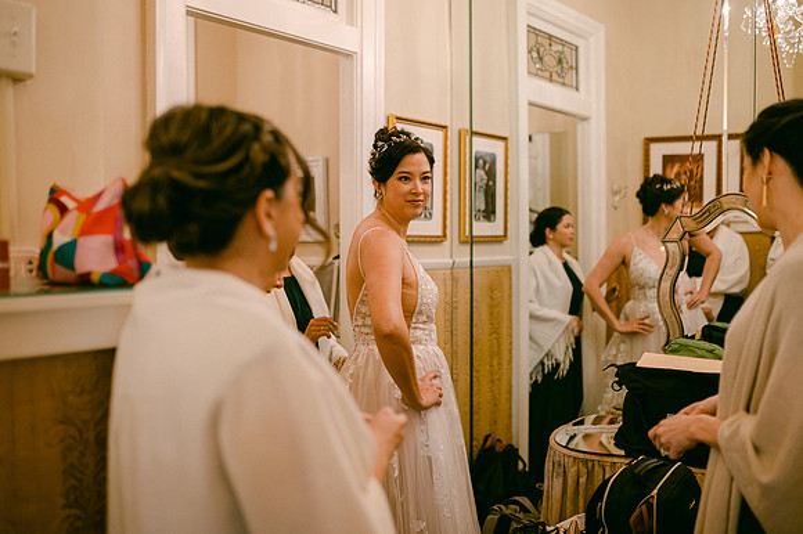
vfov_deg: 37.8
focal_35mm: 35
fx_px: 780
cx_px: 402
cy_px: 267
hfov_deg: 54.5
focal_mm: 35
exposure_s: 1/320
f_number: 2
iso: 1000
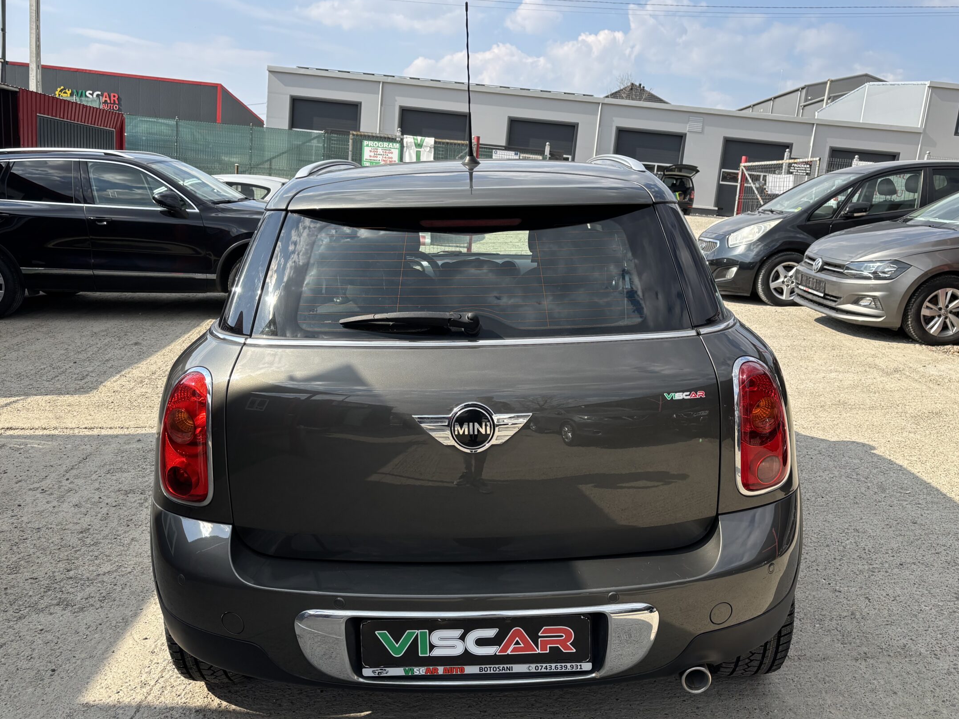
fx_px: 859
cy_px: 368
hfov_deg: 58.4
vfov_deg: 45.4
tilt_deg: -11.8
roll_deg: -5.6
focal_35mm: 31
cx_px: 485
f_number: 1.6
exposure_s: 1/1984
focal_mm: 5.96
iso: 50
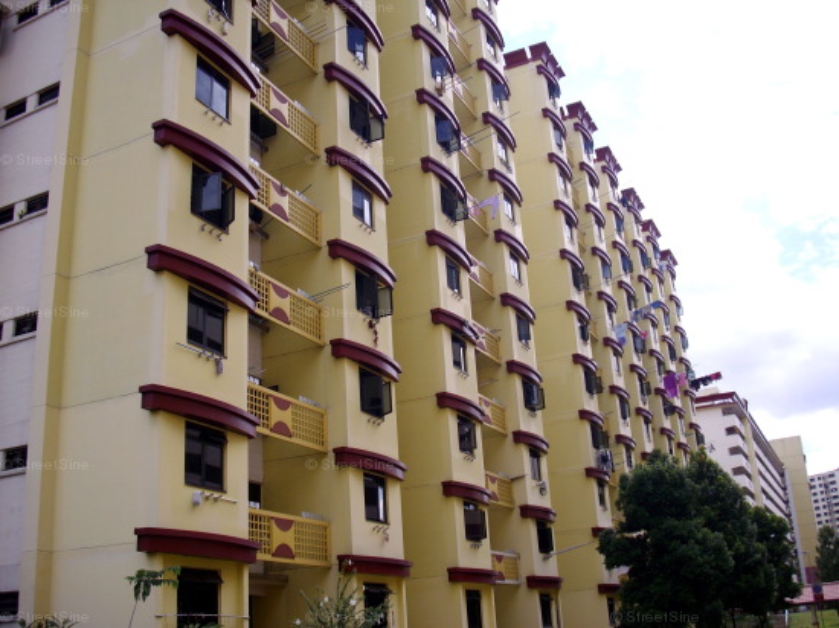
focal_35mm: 37
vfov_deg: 38.6
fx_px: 896
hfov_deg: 50.2
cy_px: 314
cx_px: 420
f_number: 5.6
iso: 80
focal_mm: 6.2
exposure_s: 1/160
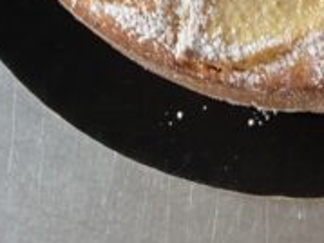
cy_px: -169
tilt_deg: -67.3
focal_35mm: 97
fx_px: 907
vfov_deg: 13.9
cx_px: 319
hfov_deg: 19.7
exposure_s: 1/73
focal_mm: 4.25
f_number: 1.8
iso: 125
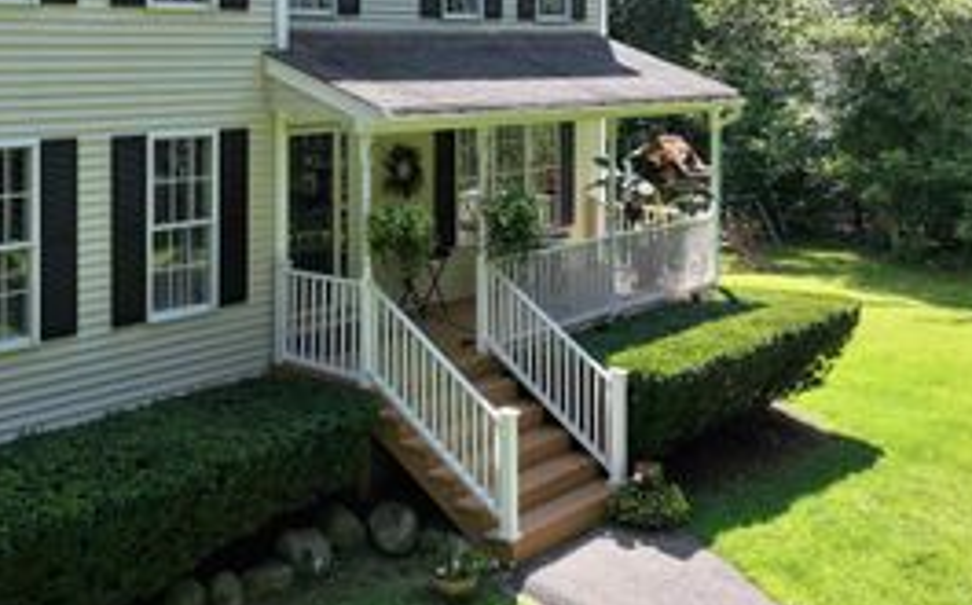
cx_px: 231
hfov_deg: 40.6
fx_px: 1270
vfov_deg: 26.0
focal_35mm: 48
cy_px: 70
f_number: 2.8
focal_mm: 12.29
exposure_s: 1/2500
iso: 400
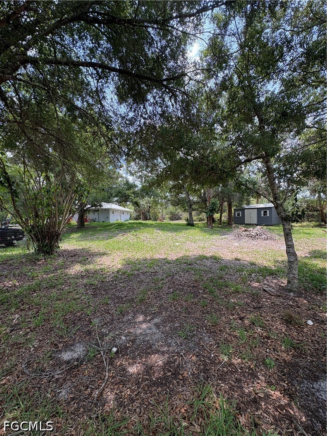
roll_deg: +1.2
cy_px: 218
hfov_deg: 85.7
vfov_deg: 102.1
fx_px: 176
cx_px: 164
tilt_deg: +0.2
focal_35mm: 14
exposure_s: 1/328
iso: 40
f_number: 2.2
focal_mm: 2.22
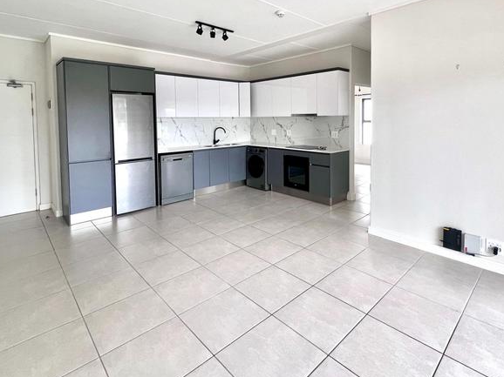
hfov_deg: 87.6
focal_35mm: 18
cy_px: 127
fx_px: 262
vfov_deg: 69.6
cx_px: 272
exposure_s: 1/99
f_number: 1.8
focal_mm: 1.57
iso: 160
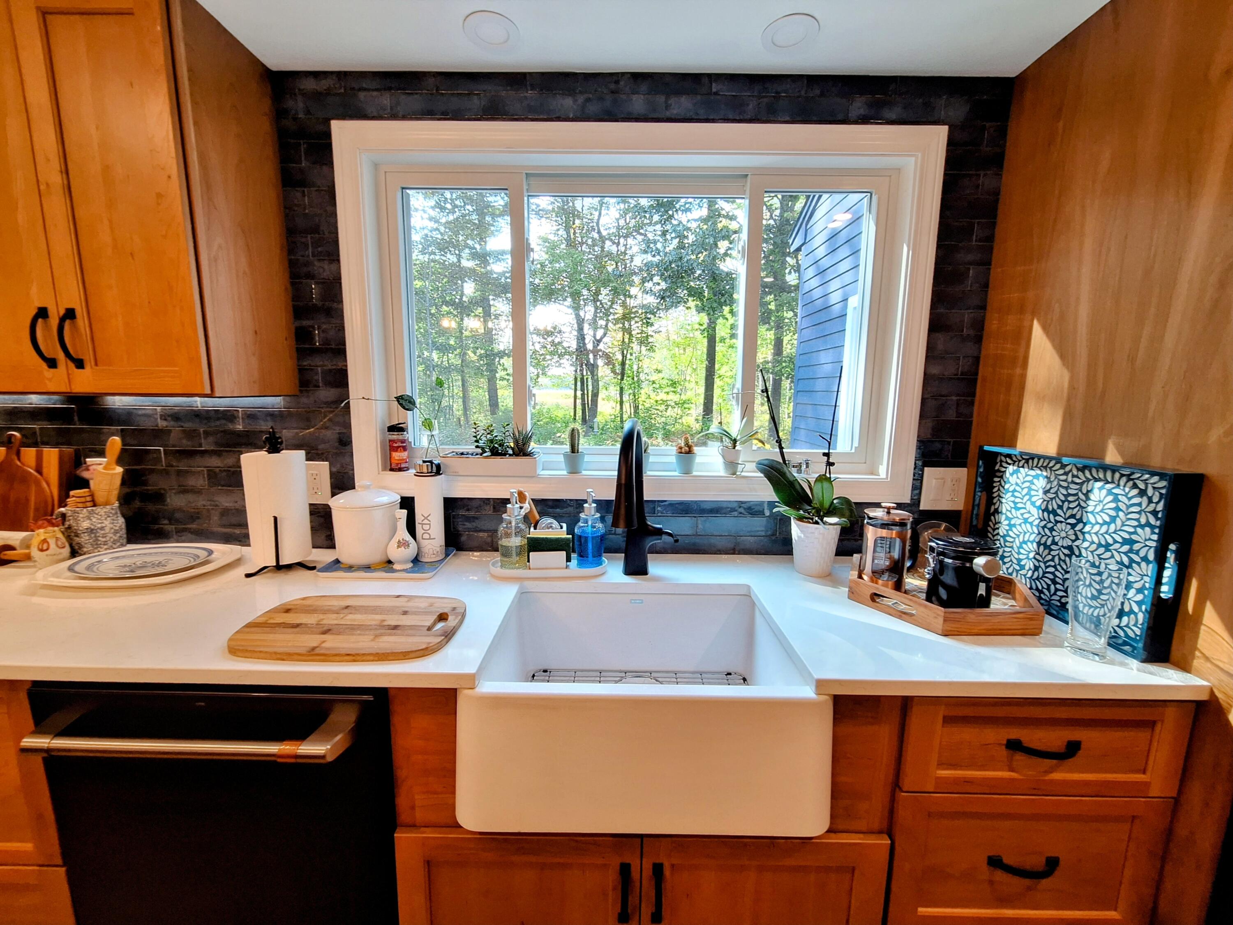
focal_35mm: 13
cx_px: 616
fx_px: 463
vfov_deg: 89.9
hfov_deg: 106.2
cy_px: 462
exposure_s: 1/40
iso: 50
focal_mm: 1.74
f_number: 2.2
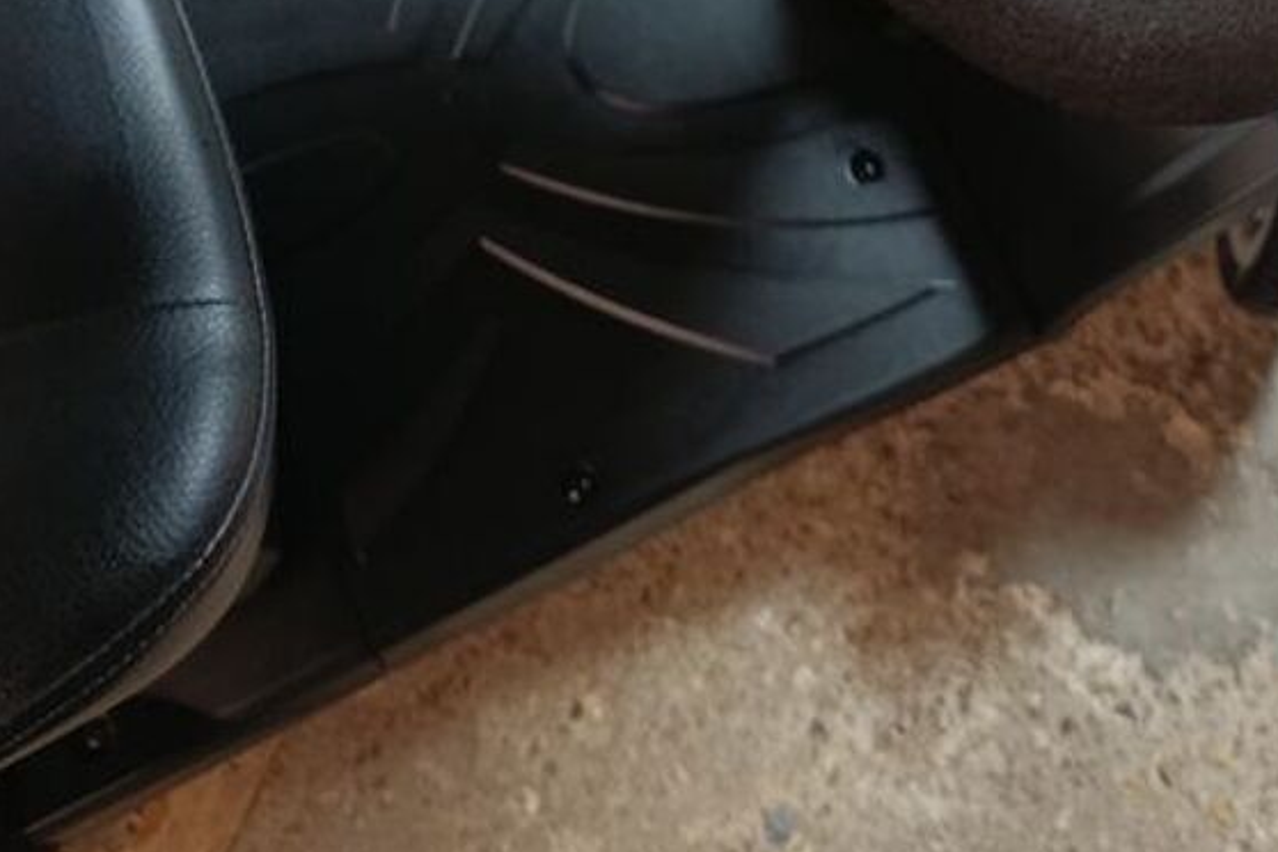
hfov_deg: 35.0
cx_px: 733
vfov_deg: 20.3
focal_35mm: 57
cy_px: -437
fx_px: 2023
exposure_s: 1/25
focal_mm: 6.11
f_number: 1.65
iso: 1084
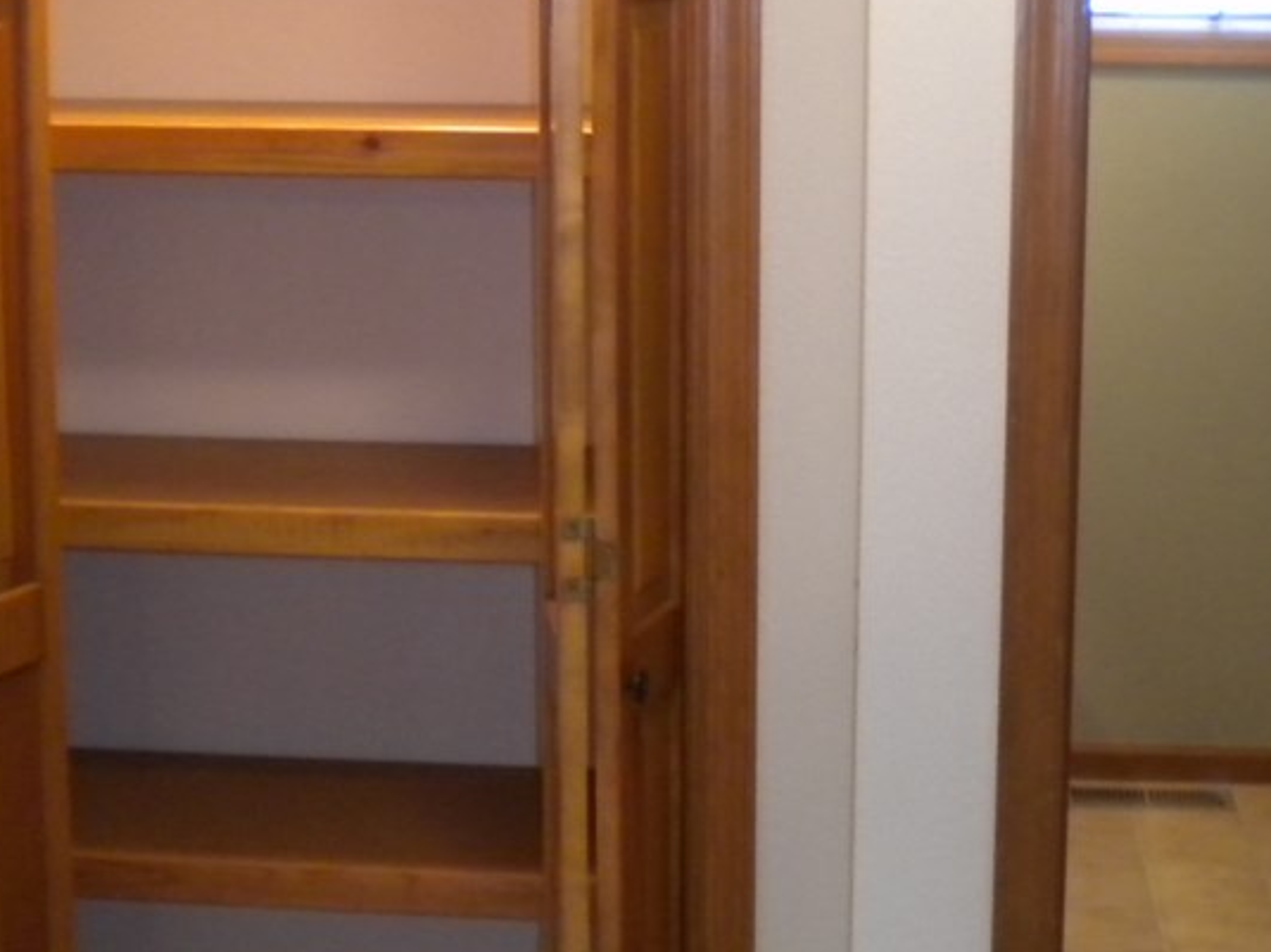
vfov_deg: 21.8
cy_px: 271
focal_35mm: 67
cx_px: 725
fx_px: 2459
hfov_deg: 28.9
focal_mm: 6.3
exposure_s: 1/33
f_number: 3.1
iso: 400
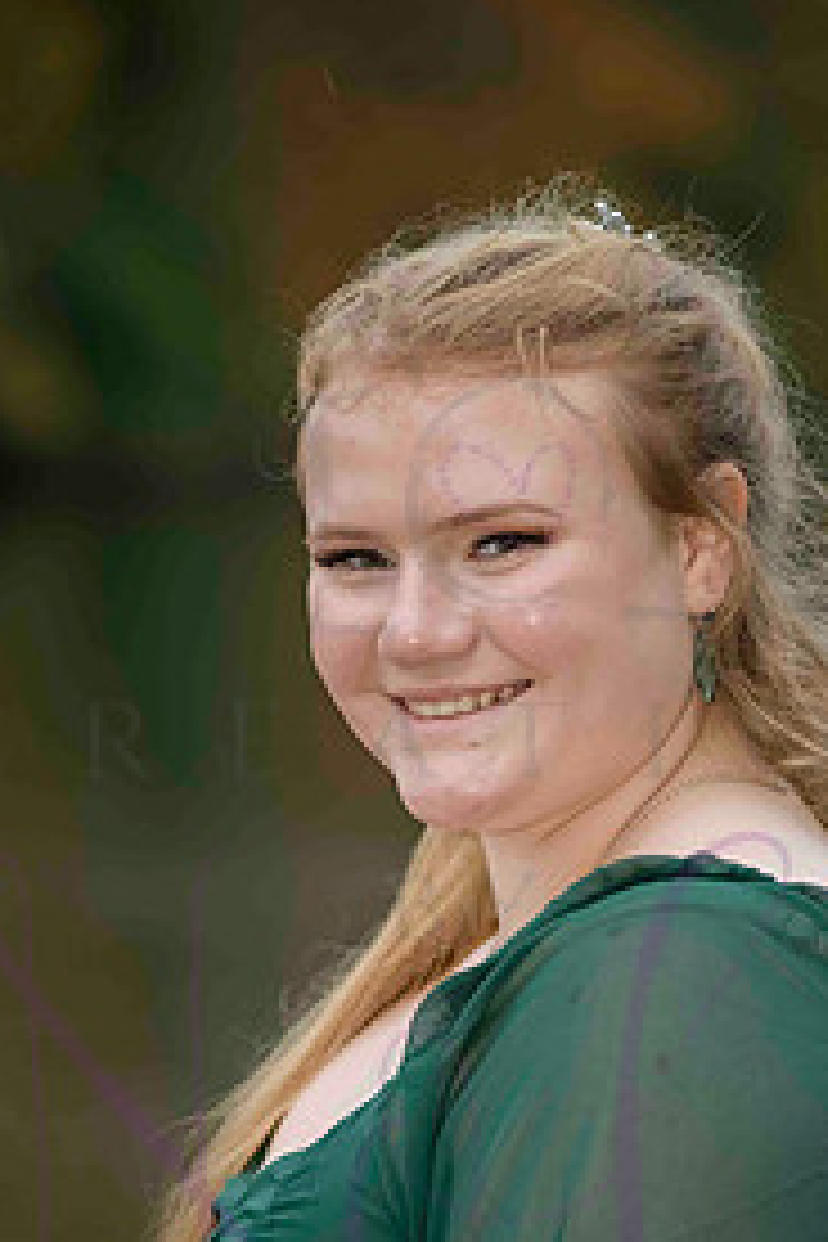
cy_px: 900
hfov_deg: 6.7
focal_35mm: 204
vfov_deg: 10.1
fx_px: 7037
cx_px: 526
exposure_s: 1/320
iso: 1600
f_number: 4
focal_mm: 125
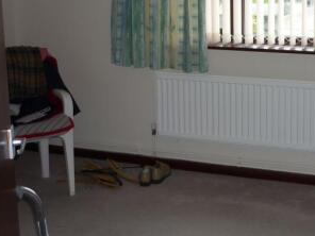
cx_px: 231
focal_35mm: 65
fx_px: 591
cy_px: 44
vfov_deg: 22.3
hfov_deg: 29.4
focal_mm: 5.5
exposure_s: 1/50
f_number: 2.8
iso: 100
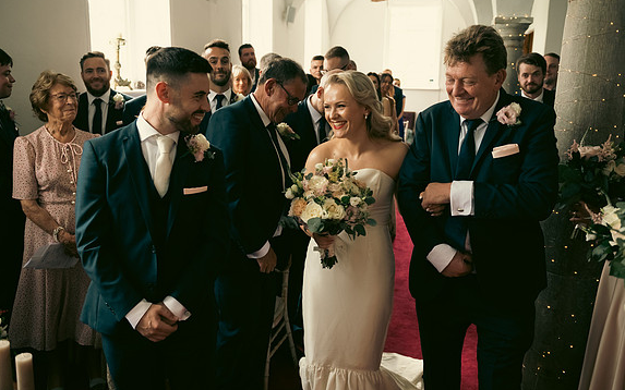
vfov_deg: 39.4
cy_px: 186
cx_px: 313
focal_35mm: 32
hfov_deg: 59.7
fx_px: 545
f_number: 3.5
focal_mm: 31
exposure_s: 1/160
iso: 800
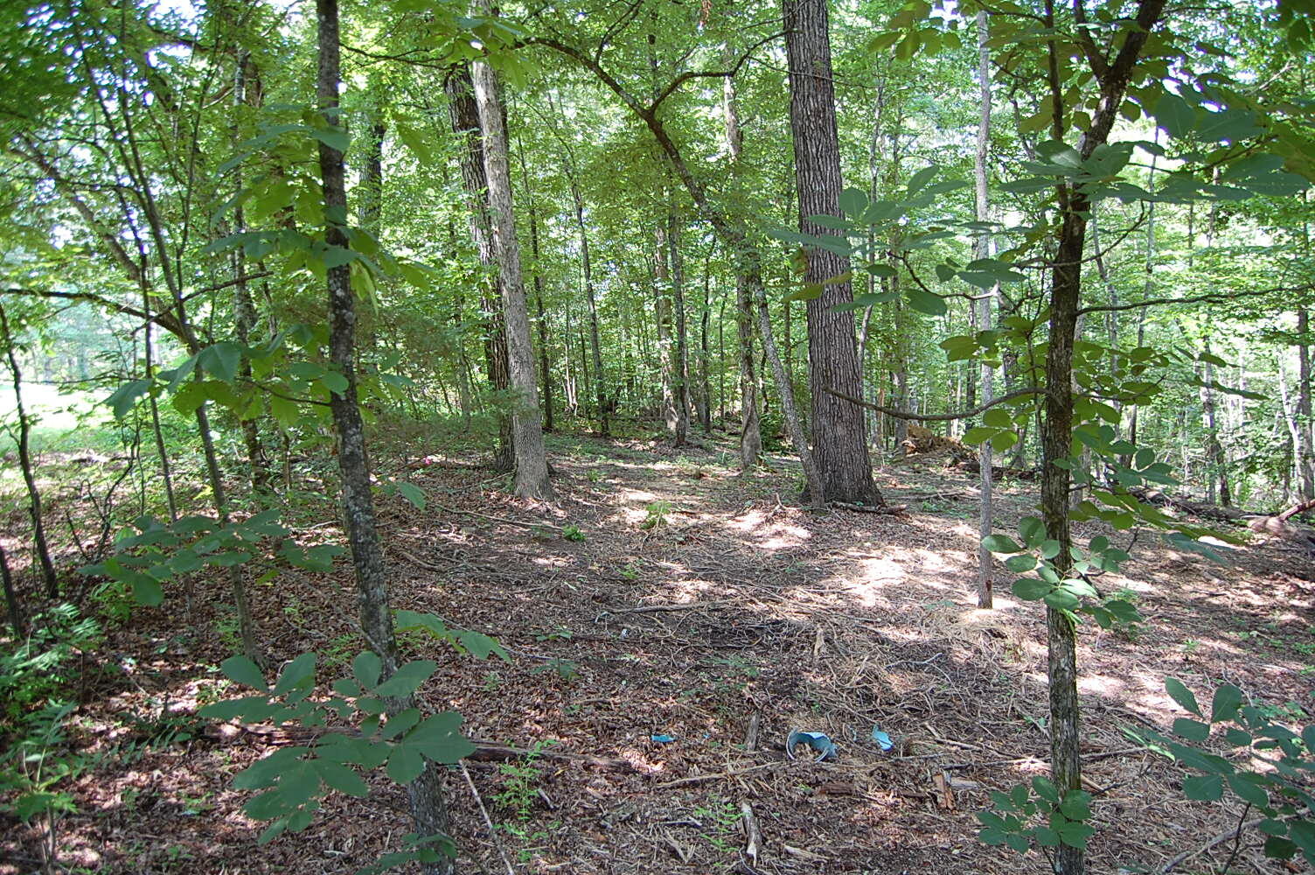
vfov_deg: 47.8
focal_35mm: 27
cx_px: 658
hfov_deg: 67.4
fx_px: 985
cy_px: 438
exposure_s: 1/40
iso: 200
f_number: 3.5
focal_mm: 18
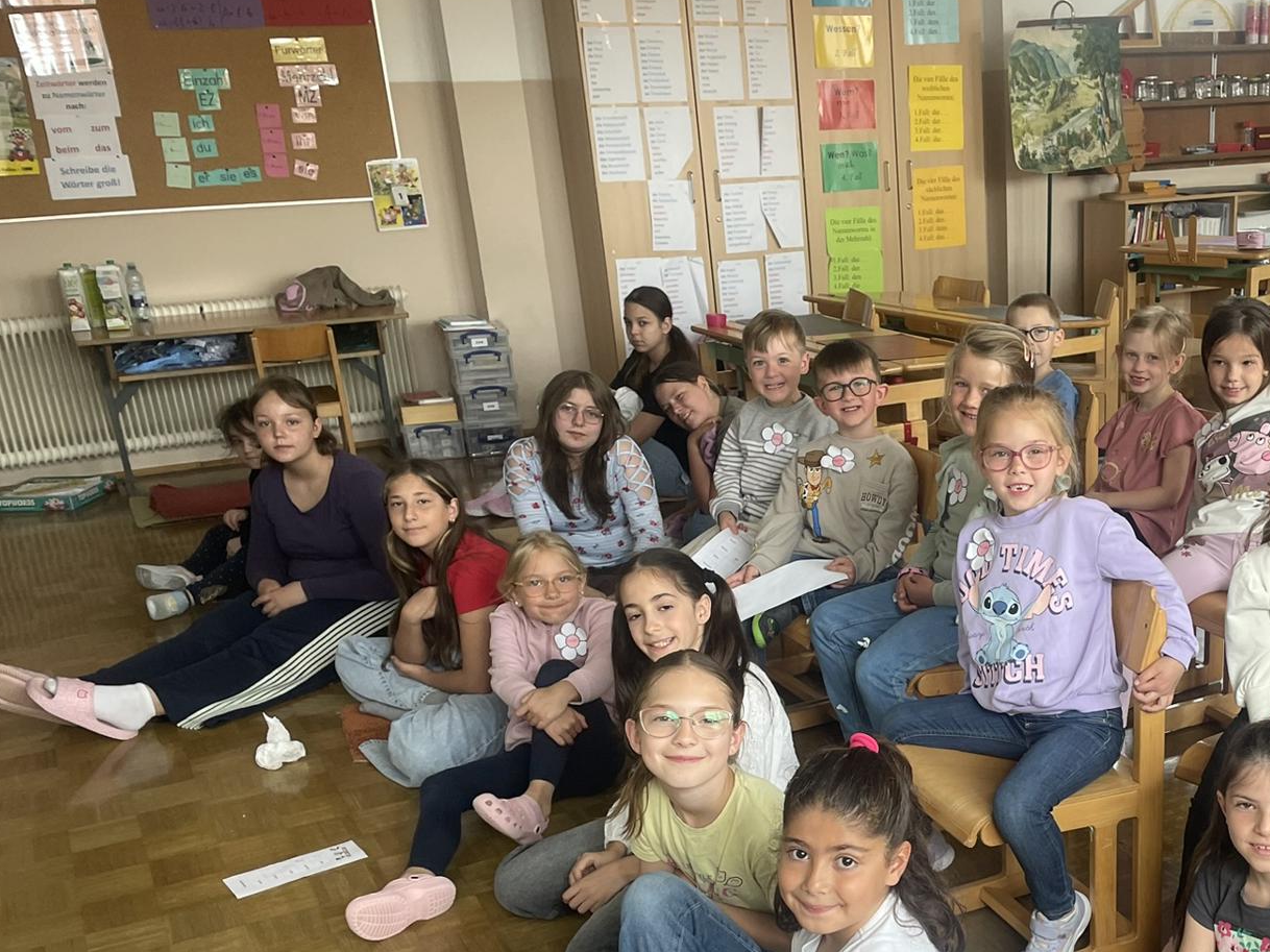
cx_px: 977
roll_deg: +2.0
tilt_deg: -22.8
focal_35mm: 41
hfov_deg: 44.0
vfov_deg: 34.2
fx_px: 1504
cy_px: 736
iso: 100
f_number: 1.6
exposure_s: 1/121
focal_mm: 4.2
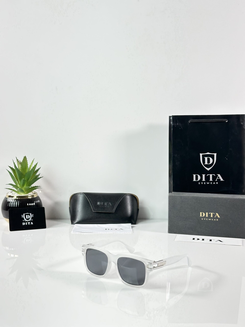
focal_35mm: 48
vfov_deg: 39.7
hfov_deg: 30.3
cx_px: 122
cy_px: 164
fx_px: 453
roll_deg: -0.5
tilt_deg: -7.5
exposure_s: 1/50
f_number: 1.78
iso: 50
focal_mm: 6.86
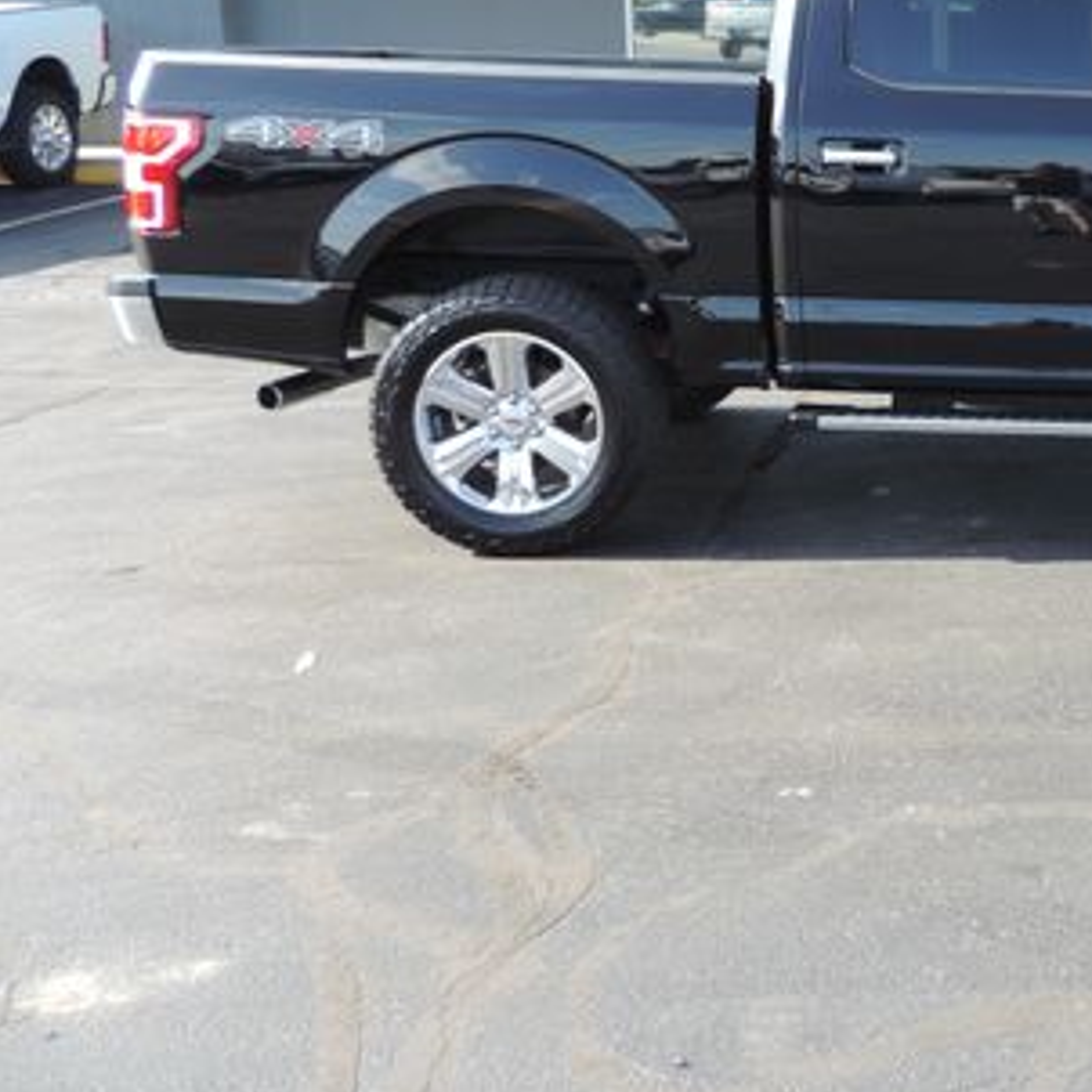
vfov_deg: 36.8
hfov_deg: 34.2
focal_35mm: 45
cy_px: 300
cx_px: 1092
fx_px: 1606
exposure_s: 1/200
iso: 80
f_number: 3
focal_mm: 4.3
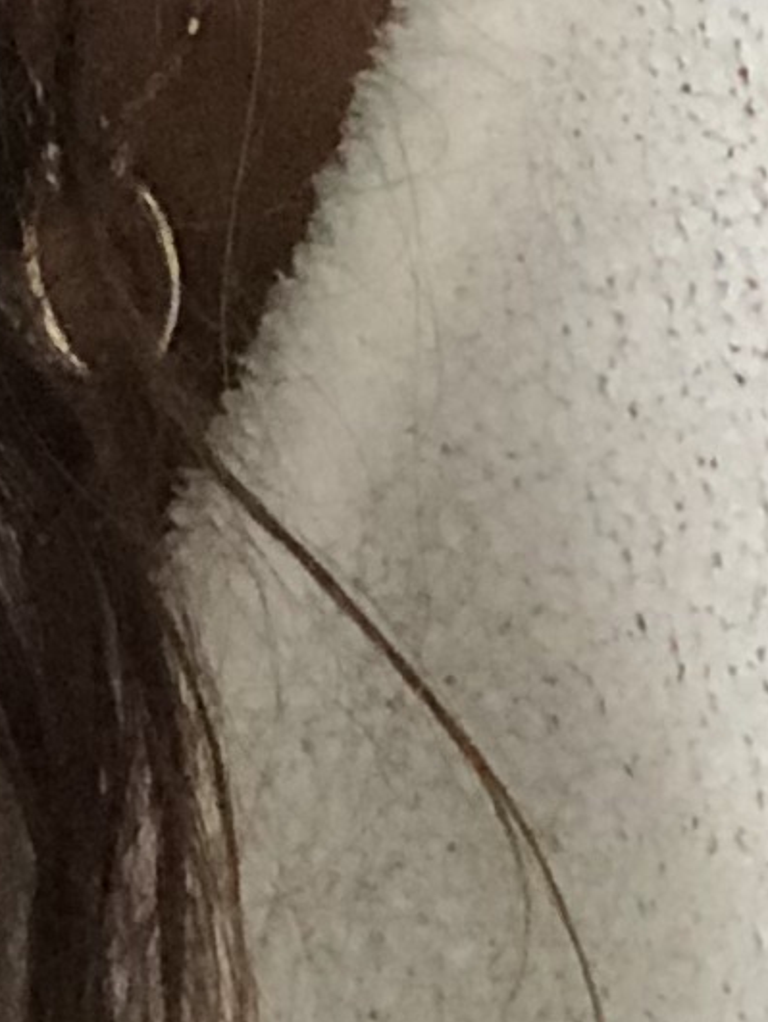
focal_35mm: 186
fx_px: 5496
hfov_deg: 7.9
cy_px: -1341
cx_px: -321
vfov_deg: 9.6
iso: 200
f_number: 2.2
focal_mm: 2.87
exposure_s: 1/60
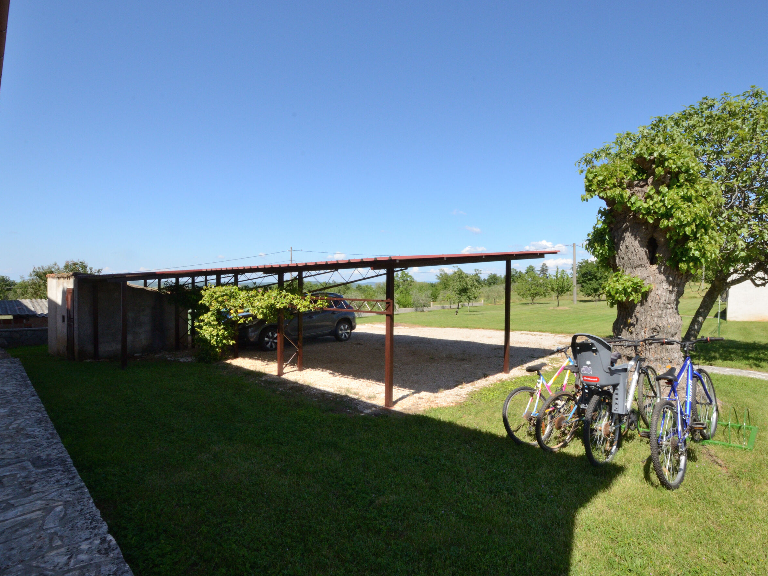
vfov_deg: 74.7
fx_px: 377
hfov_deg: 90.8
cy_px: 294
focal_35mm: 17
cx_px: 416
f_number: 16
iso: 640
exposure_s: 1/200
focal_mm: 10
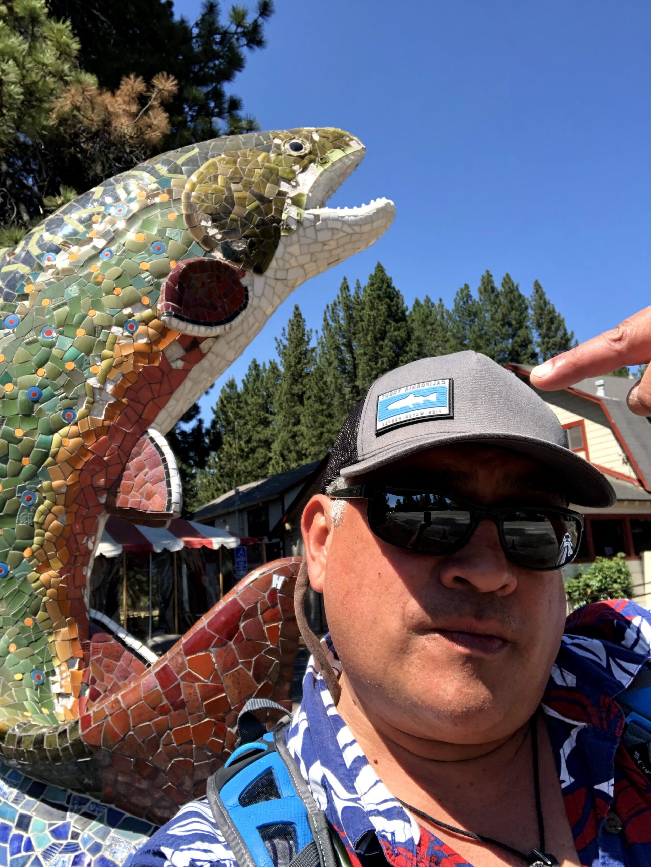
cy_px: 434
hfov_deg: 44.2
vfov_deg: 56.8
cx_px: 326
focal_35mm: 32
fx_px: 802
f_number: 2.2
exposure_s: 1/436
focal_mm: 2.87
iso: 20
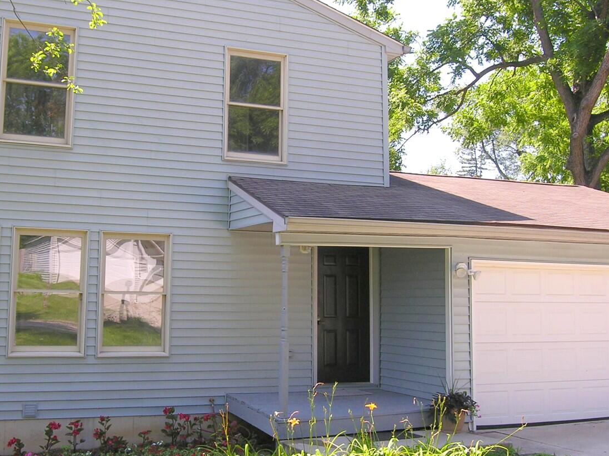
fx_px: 774
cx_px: 236
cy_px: 226
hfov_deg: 42.7
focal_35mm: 44
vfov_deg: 32.9
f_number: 4.5
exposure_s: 1/138
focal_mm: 6.1
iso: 50
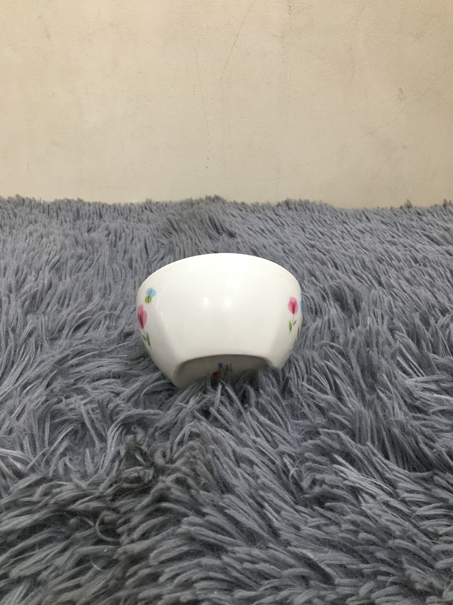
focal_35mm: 29
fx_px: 506
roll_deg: -3.2
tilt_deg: -24.3
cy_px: 302
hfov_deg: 48.2
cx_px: 226
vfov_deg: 61.7
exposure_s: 1/33
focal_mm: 4.15
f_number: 2.2
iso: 100
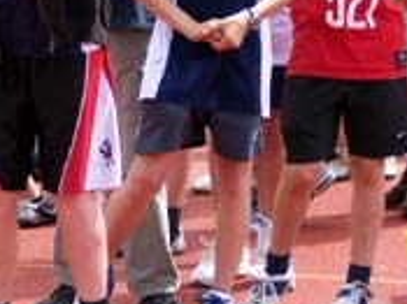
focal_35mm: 229
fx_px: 2691
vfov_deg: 6.4
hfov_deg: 8.6
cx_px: 149
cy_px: -49
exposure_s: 1/350
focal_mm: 18.7
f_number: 4.1
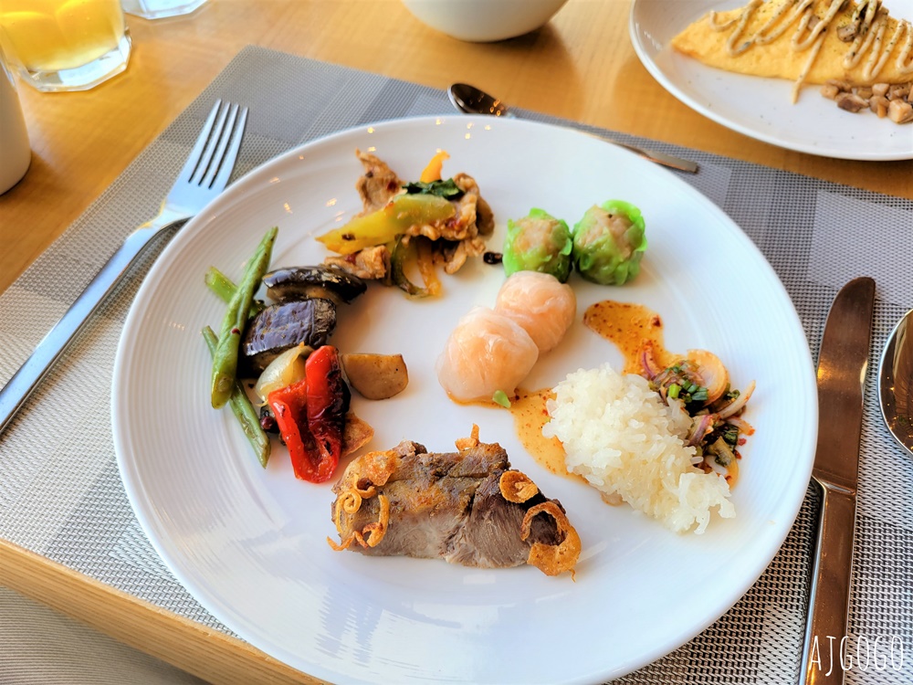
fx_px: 686
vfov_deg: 53.1
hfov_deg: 67.3
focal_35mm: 26
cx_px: 456
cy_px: 342
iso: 40
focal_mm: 5.4
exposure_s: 1/230
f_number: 1.8
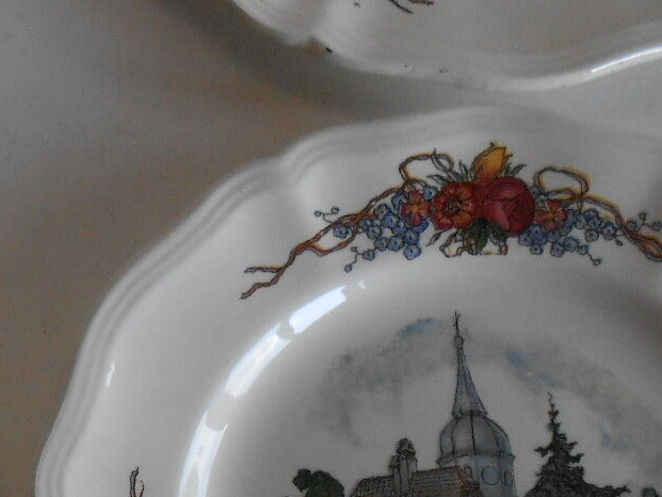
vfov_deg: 21.3
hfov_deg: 27.3
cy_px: 485
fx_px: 1282
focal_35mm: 67
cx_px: -2
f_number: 3.5
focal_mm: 4.6
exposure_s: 1/250
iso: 250
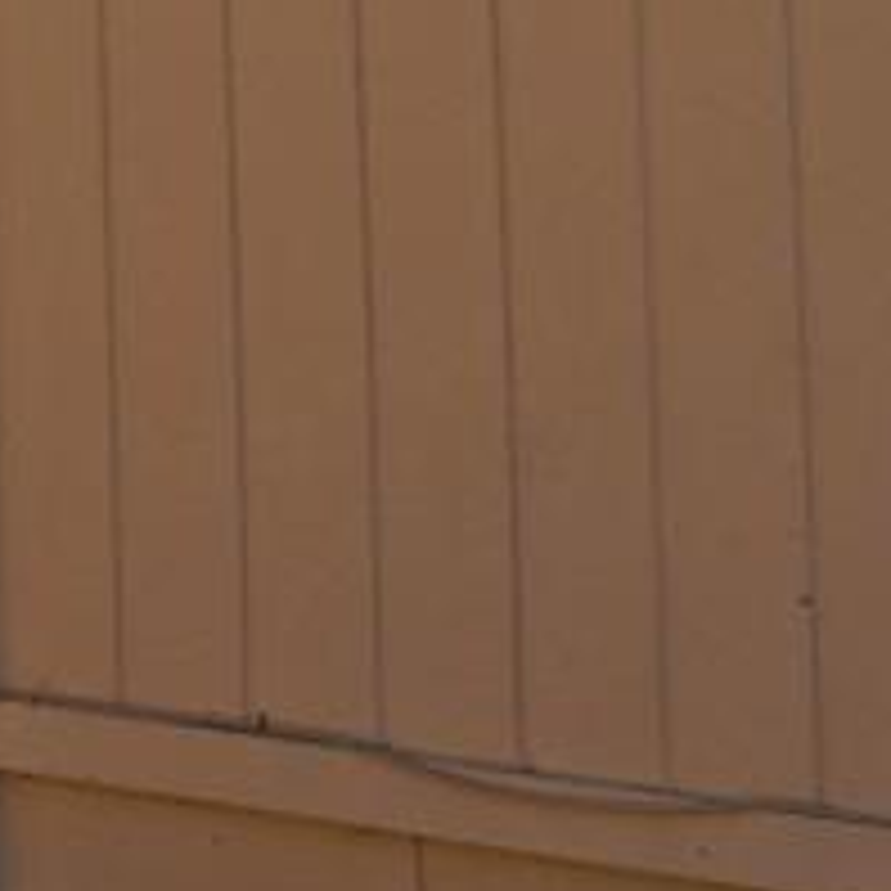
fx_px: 6471
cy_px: -720
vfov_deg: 7.6
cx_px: -1922
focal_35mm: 222
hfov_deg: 7.0
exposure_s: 1/200
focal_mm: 23
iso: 100
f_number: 9
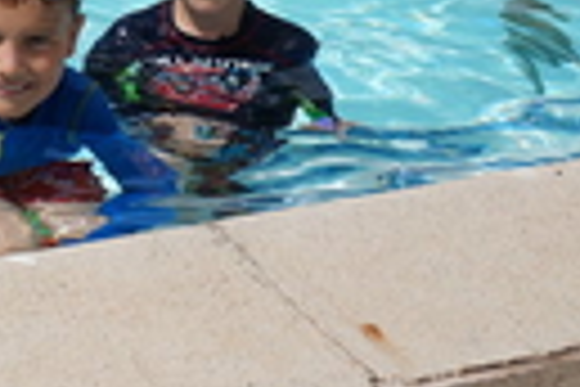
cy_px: -50
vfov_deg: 10.4
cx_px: -301
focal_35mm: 130
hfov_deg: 14.6
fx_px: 2094
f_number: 9
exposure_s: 1/320
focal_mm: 28
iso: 100
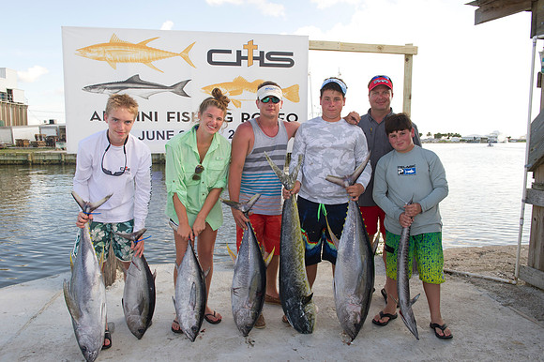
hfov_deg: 67.4
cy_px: 181
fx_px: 408
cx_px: 272
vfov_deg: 47.9
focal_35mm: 27
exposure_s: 1/250
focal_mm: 27
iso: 400
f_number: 8
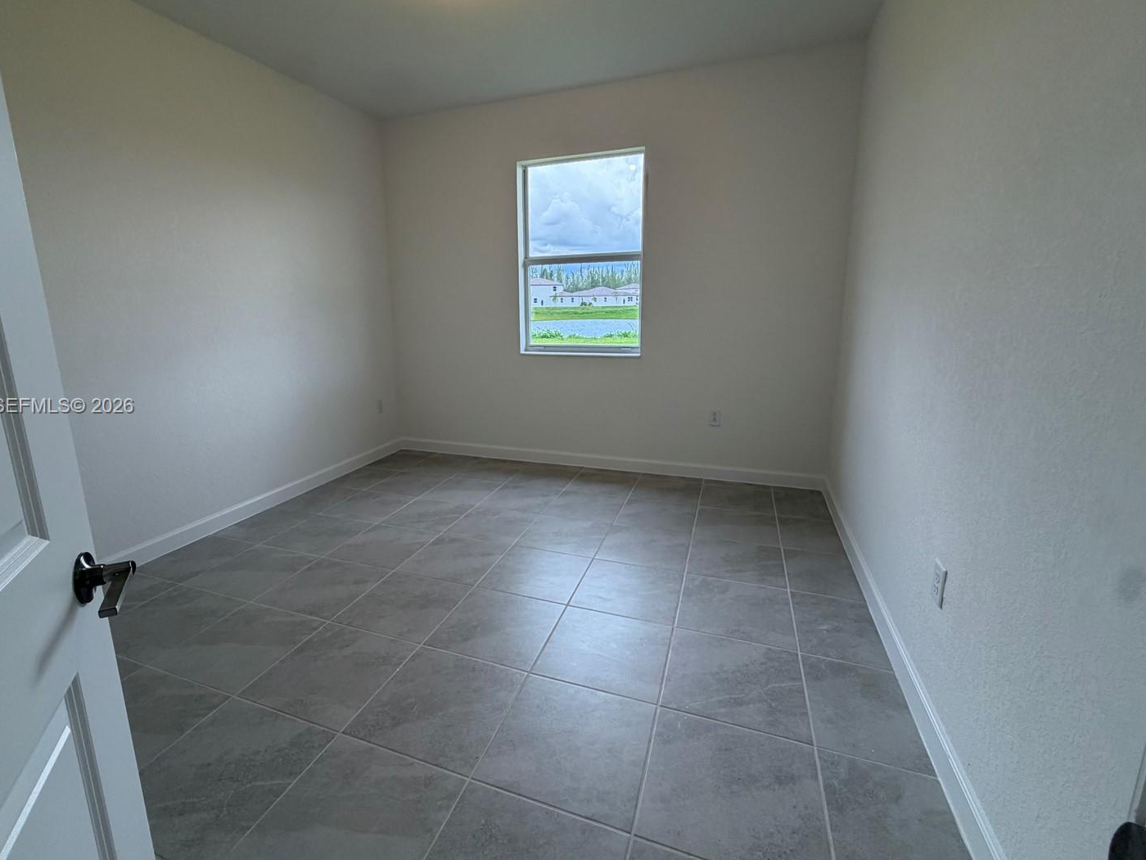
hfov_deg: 94.4
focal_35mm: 16
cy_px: 407
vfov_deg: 78.0
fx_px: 530
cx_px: 534
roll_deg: +1.6
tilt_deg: -11.2
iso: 125
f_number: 2.2
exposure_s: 1/120
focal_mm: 2.22
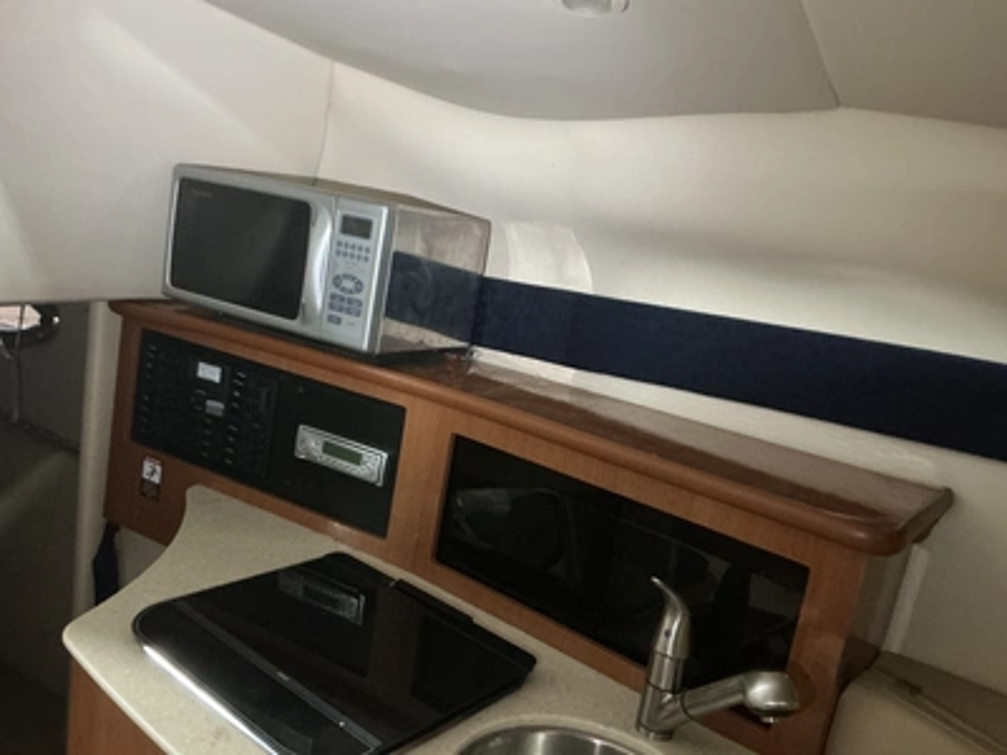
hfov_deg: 63.4
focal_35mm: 28
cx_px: 504
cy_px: 378
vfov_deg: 49.7
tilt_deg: -9.8
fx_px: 815
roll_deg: -8.6
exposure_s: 1/24
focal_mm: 3
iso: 500
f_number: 1.8
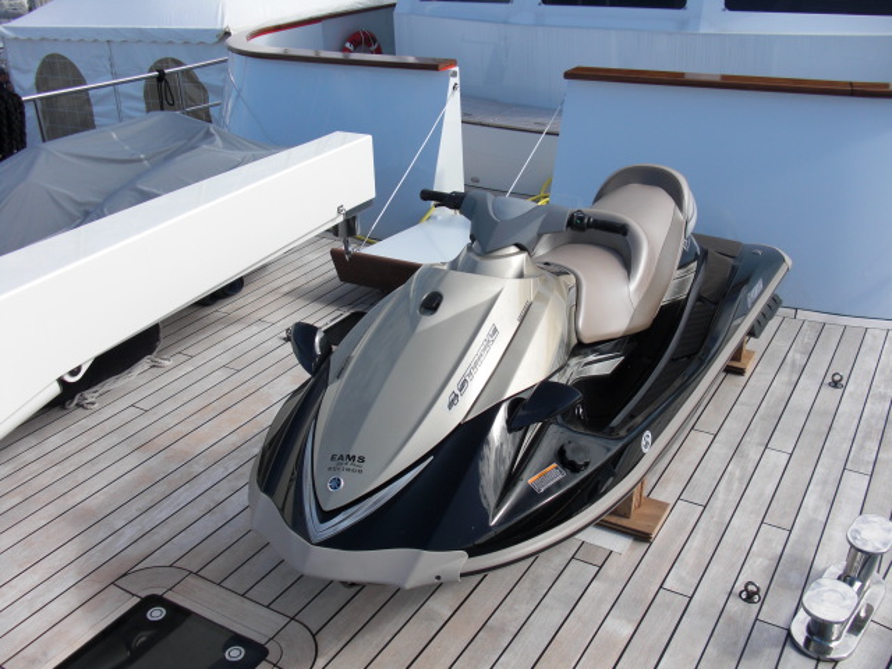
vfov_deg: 39.7
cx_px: 446
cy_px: 334
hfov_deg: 51.4
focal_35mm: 36
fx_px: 928
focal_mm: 6.3
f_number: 2.8
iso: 50
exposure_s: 1/1000
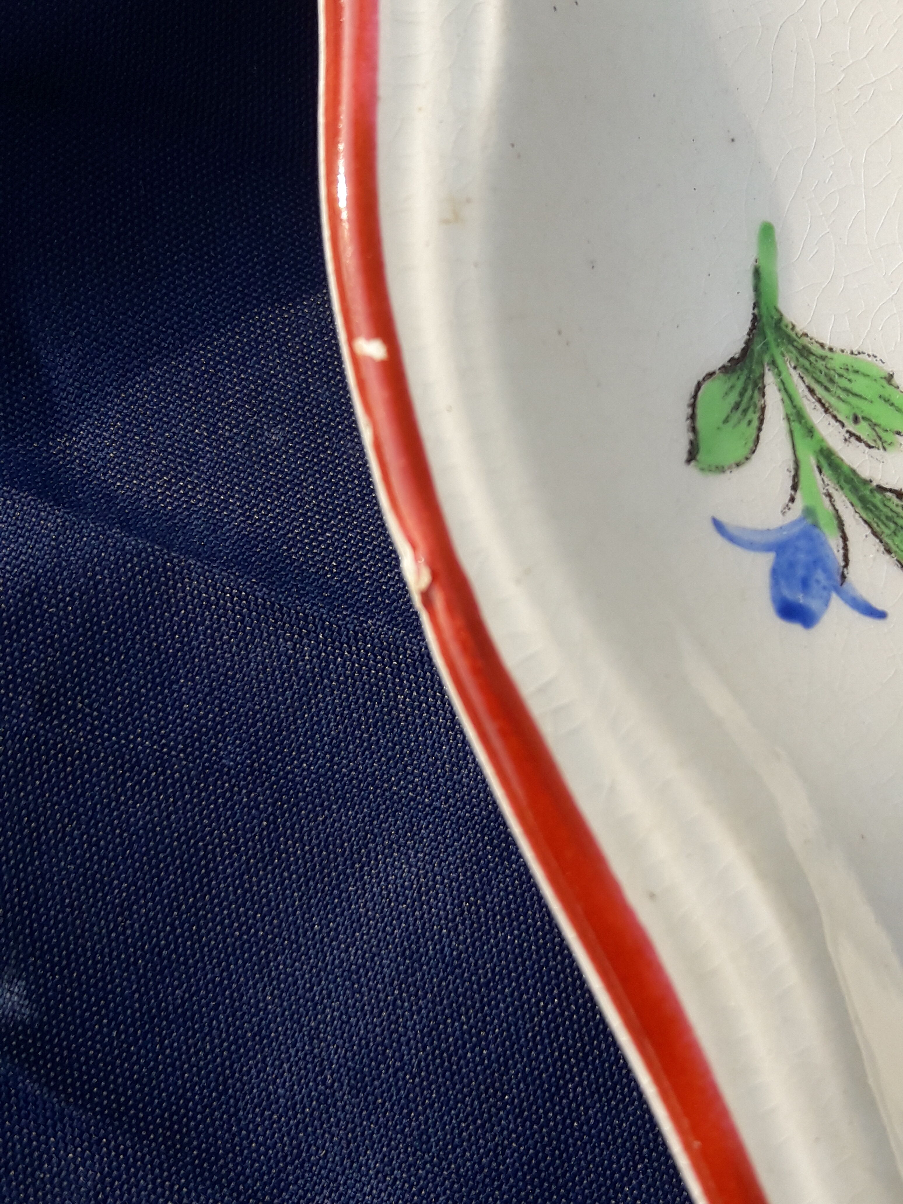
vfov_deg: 63.4
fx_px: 974
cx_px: 452
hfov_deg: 49.7
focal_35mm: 28
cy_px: 602
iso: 40
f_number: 1.9
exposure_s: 1/437
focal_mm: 3.7
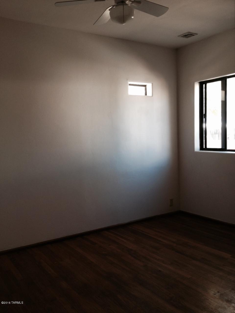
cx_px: 118
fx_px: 317
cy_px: 156
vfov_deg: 52.6
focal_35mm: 35
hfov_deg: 40.7
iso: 64
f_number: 2.4
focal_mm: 4.28
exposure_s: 1/20
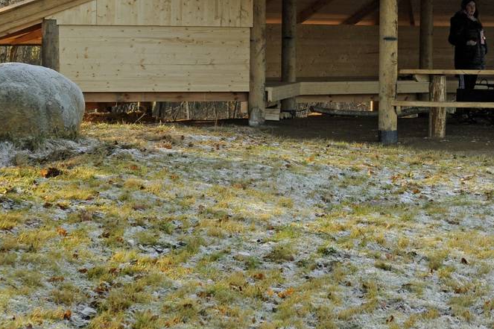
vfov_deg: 12.1
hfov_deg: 18.0
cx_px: 446
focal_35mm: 112
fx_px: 1539
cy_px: 38
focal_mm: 31
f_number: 5.6
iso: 200
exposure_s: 1/125
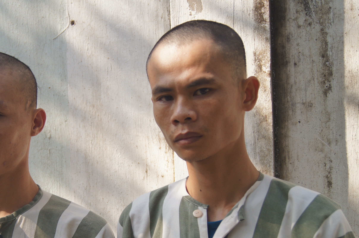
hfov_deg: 32.1
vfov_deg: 21.7
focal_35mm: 62
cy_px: 176
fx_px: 617
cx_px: 115
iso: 100
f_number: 4.5
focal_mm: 28
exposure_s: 1/250
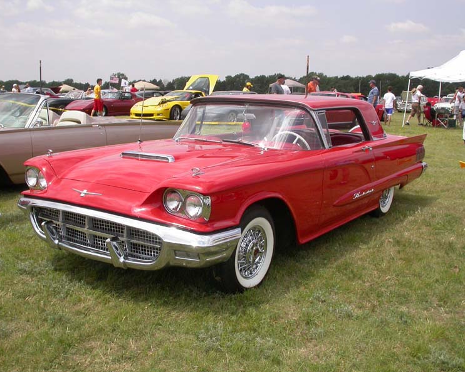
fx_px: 550
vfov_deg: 37.3
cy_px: 188
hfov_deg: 45.8
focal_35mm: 40
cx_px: 215
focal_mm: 7.85
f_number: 6.7
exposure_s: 1/382
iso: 100
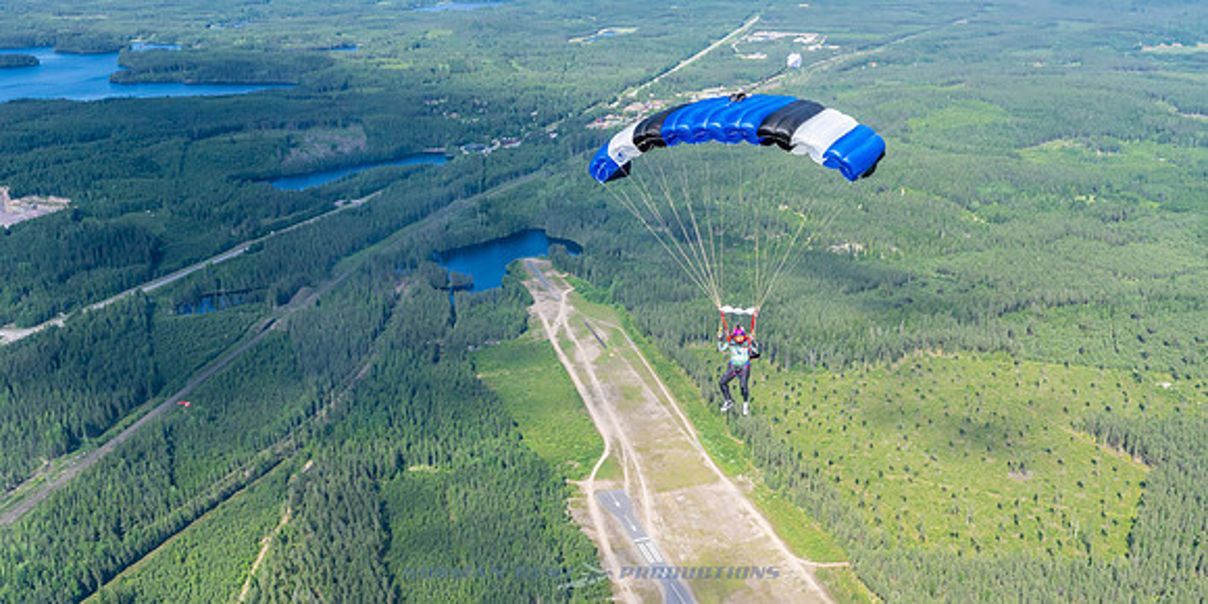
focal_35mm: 39
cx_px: 658
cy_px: 360
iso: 800
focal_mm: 28
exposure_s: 1/2500
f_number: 7.1
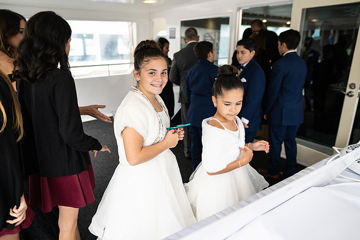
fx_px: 240
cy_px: 120
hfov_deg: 73.7
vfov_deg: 53.2
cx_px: 180
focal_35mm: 24
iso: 320
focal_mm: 24
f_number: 2
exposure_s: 1/640
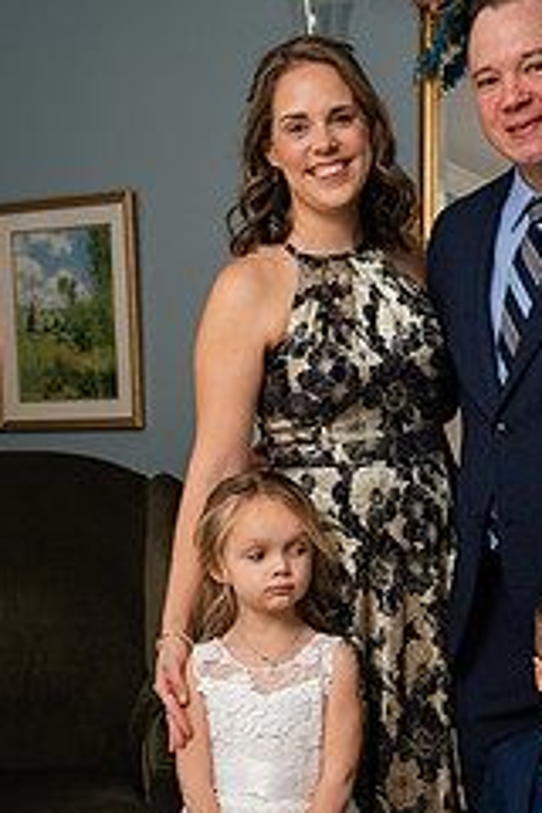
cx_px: 393
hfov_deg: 17.6
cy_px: 596
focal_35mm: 77
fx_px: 1739
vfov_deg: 26.0
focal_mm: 41
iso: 500
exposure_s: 1/200
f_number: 4
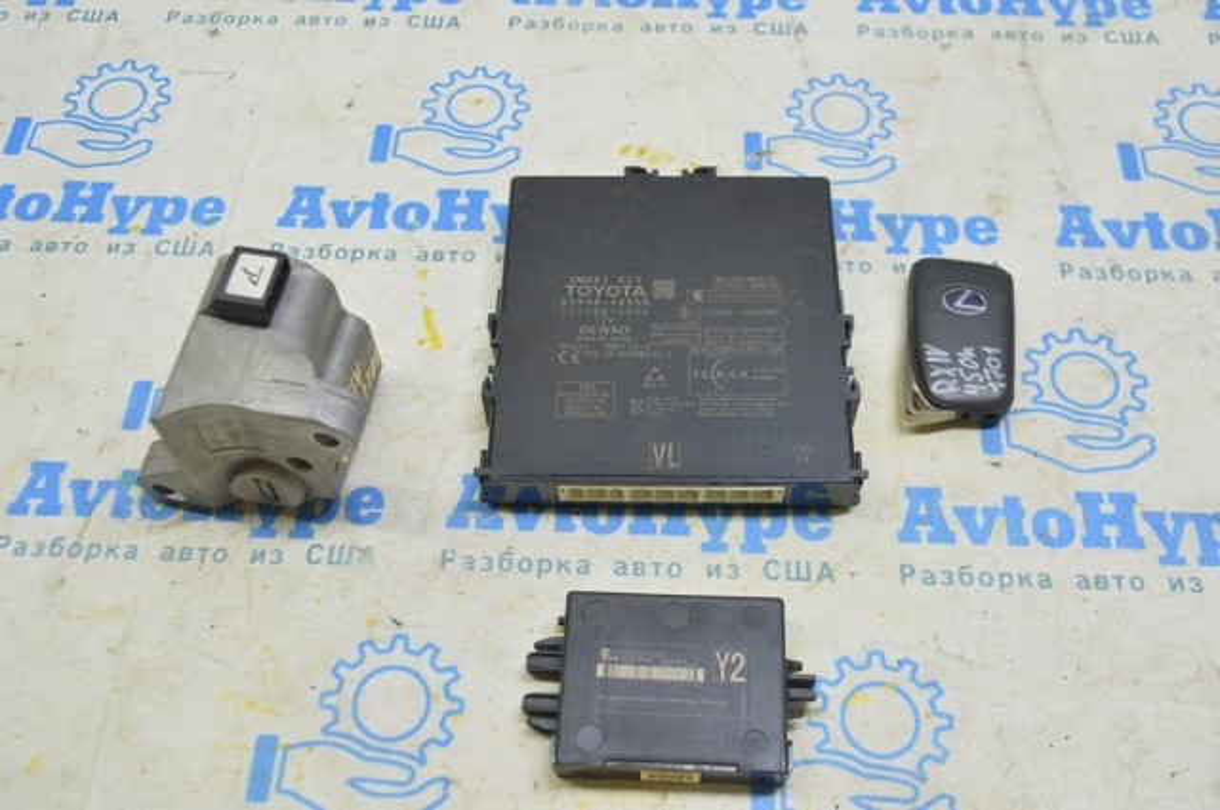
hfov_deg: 53.2
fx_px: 1218
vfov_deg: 36.8
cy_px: 405
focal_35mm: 36
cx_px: 610
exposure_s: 1/20
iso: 400
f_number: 5.6
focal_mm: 24
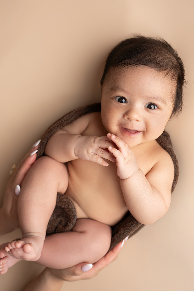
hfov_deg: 29.2
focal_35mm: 46
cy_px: 150
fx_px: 372
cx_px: 99
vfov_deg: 42.7
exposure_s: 1/160
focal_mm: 35
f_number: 2.5
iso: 100
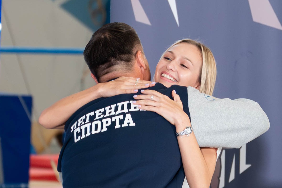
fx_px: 2805
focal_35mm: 358
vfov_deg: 3.8
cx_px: 173
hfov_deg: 5.8
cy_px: 81
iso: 2200
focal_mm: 70
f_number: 2.8
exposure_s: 1/800
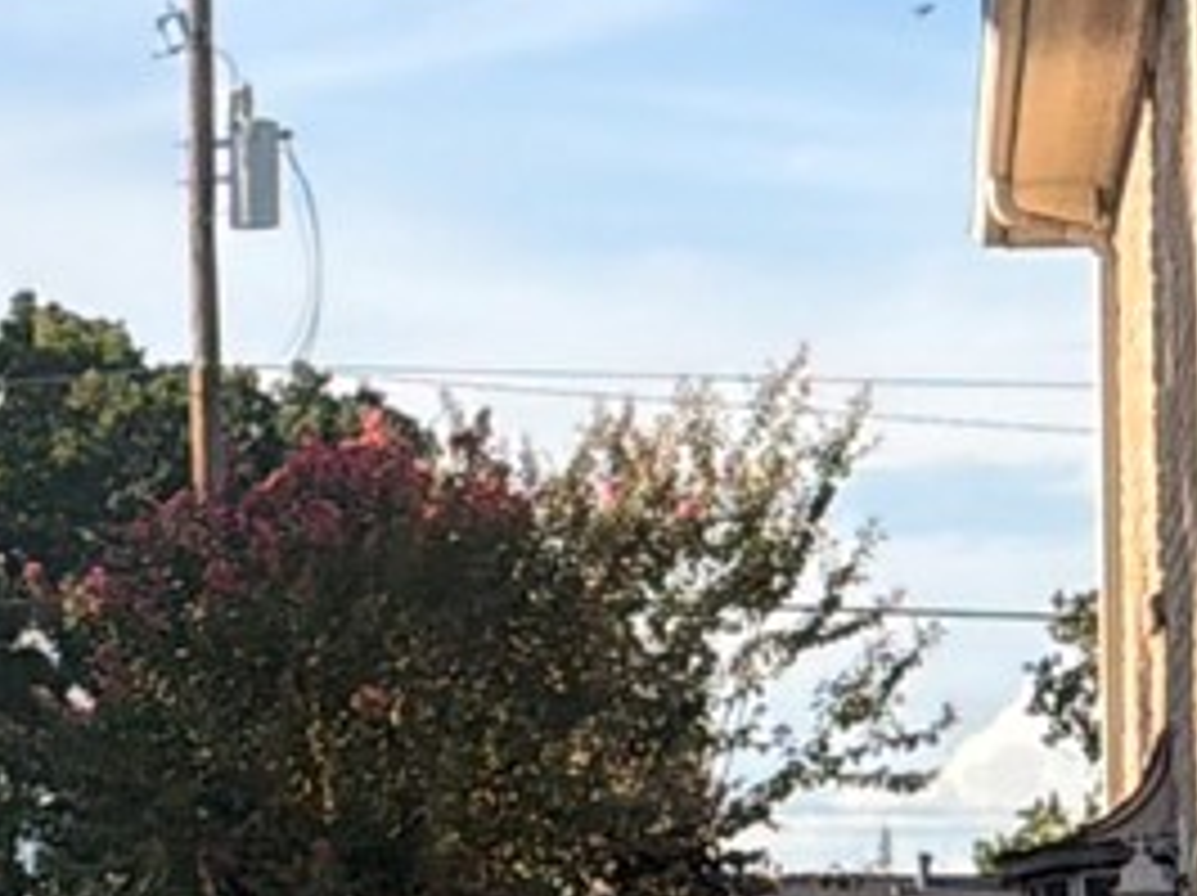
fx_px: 6391
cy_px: 662
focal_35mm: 185
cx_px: -1989
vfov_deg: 8.0
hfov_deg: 9.2
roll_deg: -0.2
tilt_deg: +4.1
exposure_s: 1/3021
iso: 80
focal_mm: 6.76
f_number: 1.78
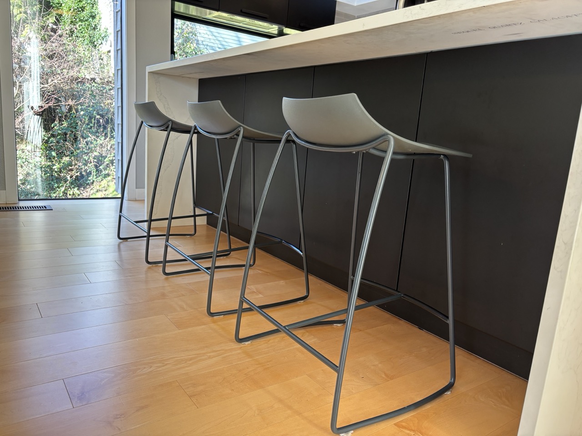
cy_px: 218
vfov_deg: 53.1
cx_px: 291
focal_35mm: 26
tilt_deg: -11.2
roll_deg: -5.1
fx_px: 437
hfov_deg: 67.3
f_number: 1.6
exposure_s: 1/60
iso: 80
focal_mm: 5.96
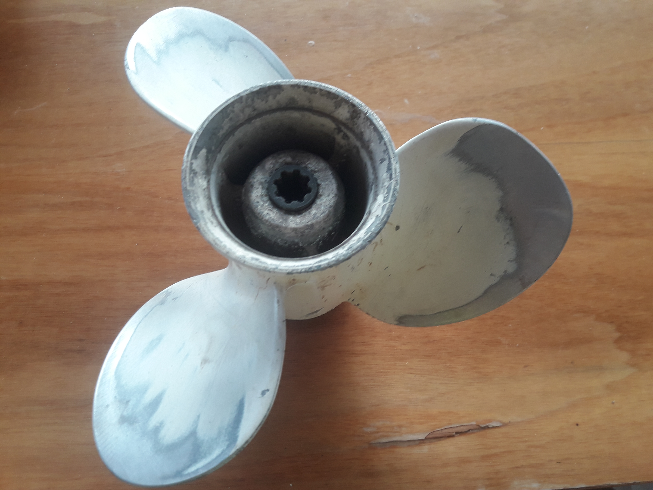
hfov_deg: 63.4
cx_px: 326
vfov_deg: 49.7
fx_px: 528
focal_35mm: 28
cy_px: 245
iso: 50
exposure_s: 1/33
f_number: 1.9
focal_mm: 3.7
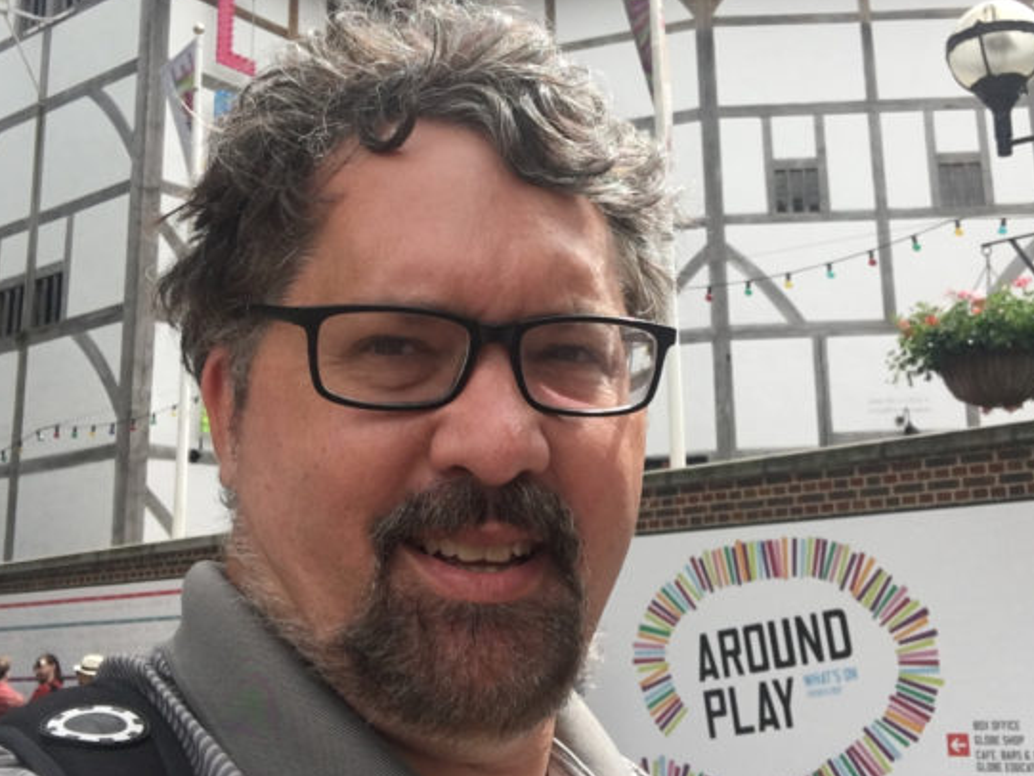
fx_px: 1315
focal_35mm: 44
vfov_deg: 32.8
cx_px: 573
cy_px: 340
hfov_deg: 42.9
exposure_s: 1/1021
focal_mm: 2.65
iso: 32
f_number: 2.2
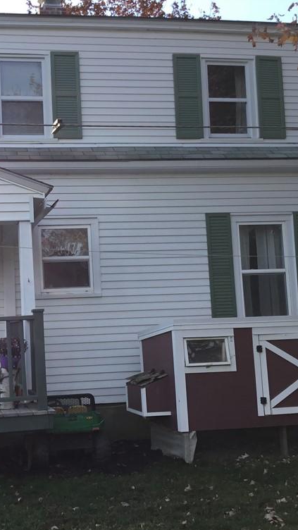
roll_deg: +1.0
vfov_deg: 44.6
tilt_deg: +2.3
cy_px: 270
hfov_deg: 25.3
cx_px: 38
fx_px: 646
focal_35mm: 46
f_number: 2.4
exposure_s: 1/482
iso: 25
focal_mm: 3.3
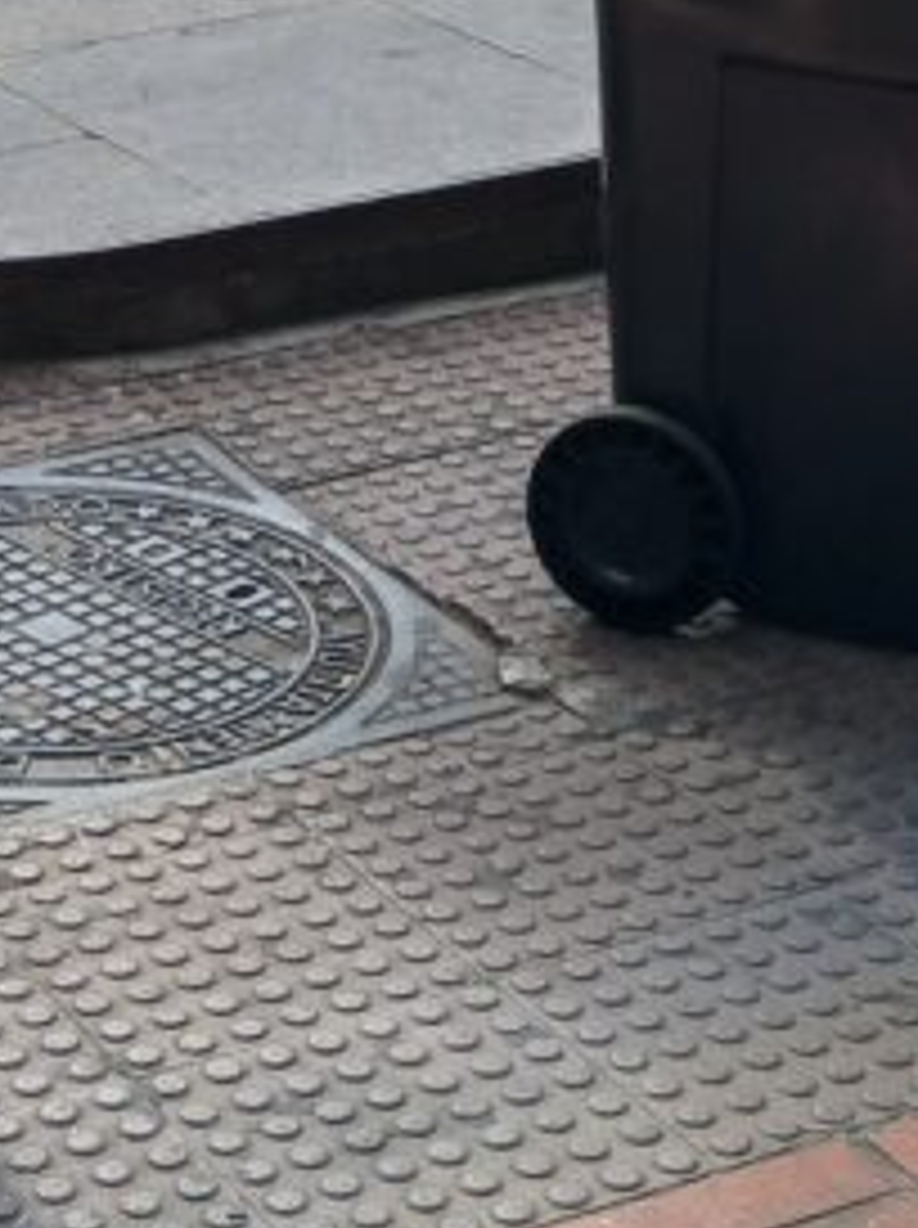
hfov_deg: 14.3
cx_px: 207
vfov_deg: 17.2
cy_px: -630
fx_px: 3651
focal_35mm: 103
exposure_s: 1/233
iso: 20
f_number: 1.8
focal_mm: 3.98
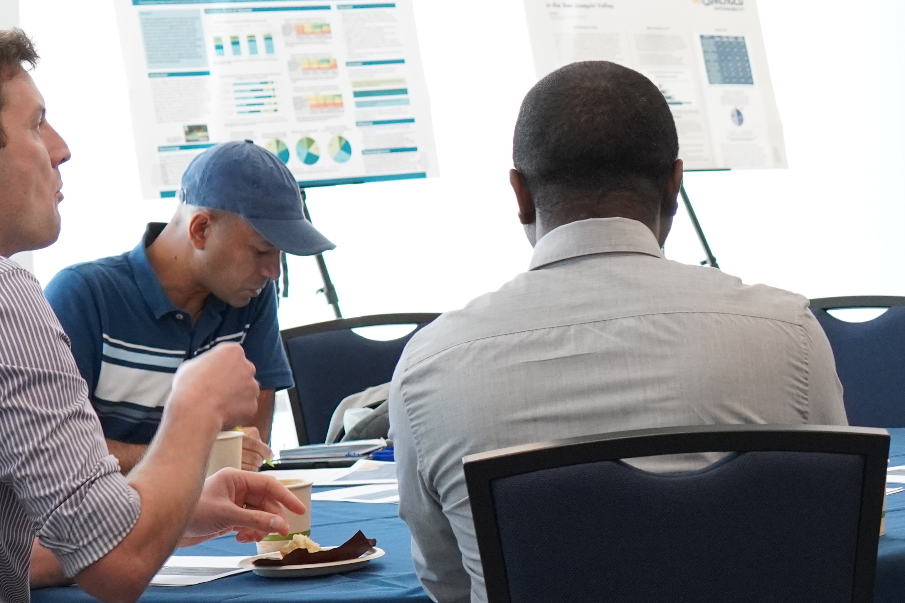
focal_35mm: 115
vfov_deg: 11.9
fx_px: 2891
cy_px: 453
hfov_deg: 16.9
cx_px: 1149
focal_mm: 30
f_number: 4
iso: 1600
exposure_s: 1/160
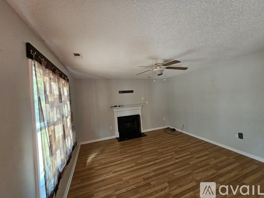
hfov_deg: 106.2
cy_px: 99
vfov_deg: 89.9
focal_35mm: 13
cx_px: 132
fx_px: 99
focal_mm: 2.2
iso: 500
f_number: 2.2
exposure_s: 1/30
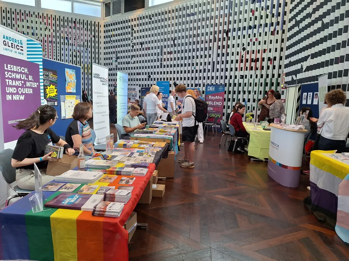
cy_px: 130
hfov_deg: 73.9
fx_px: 232
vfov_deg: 58.9
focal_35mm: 23
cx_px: 174
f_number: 1.8
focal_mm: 5.54
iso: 40
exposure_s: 1/100
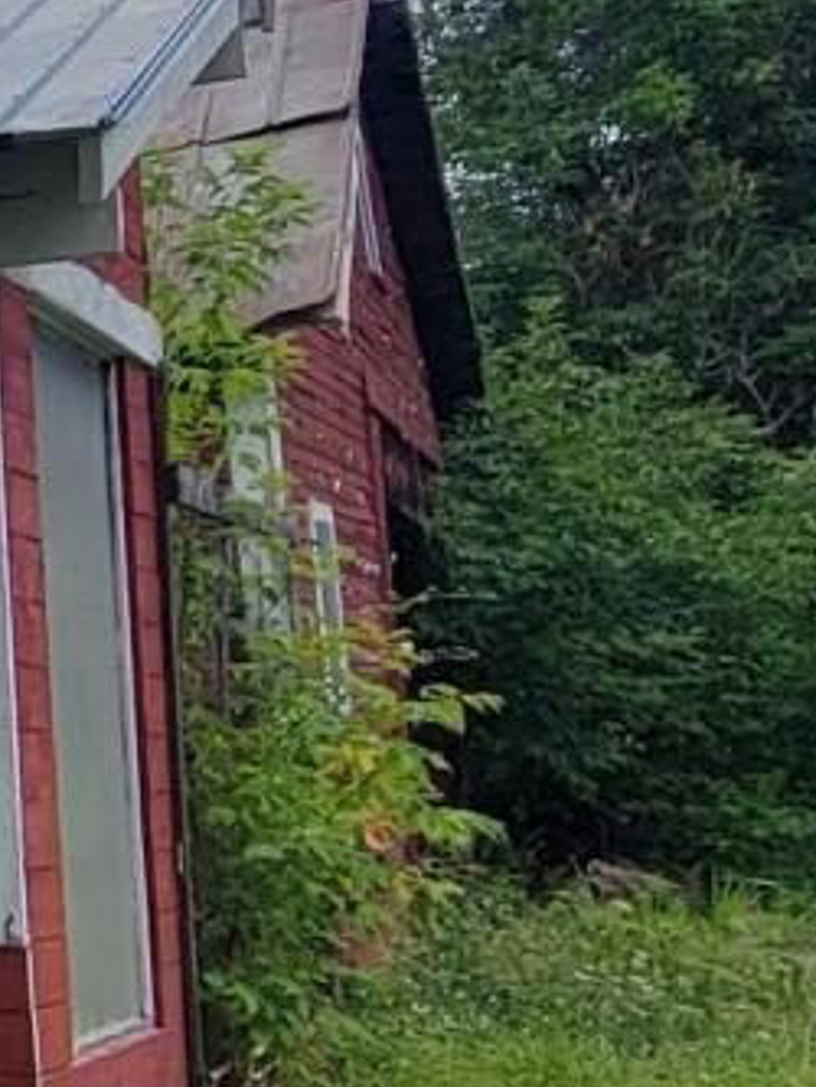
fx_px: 2450
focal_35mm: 78
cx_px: -1390
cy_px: 486
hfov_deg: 12.4
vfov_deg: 25.0
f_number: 2.2
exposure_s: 1/643
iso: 50
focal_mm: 2.2
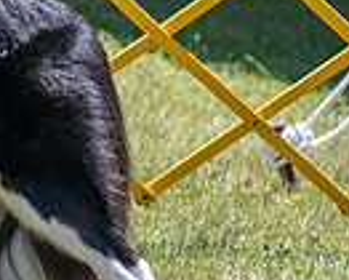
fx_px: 8176
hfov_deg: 2.4
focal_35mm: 791
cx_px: -276
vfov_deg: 2.0
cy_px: -51
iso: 1250
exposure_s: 1/1600
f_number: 7.1
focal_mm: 150
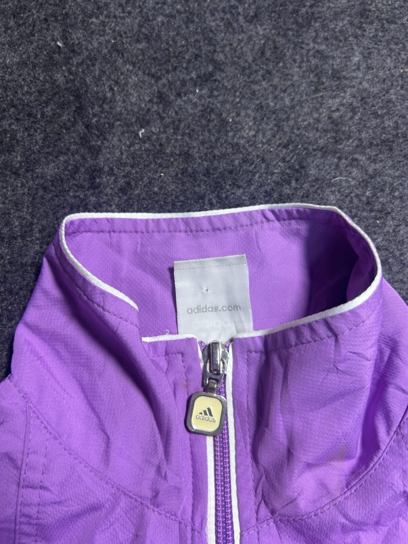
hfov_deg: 53.1
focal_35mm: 26
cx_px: 204
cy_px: 272
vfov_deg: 67.3
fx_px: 409
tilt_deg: -46.1
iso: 80
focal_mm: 5.7
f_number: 1.5
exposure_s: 1/50
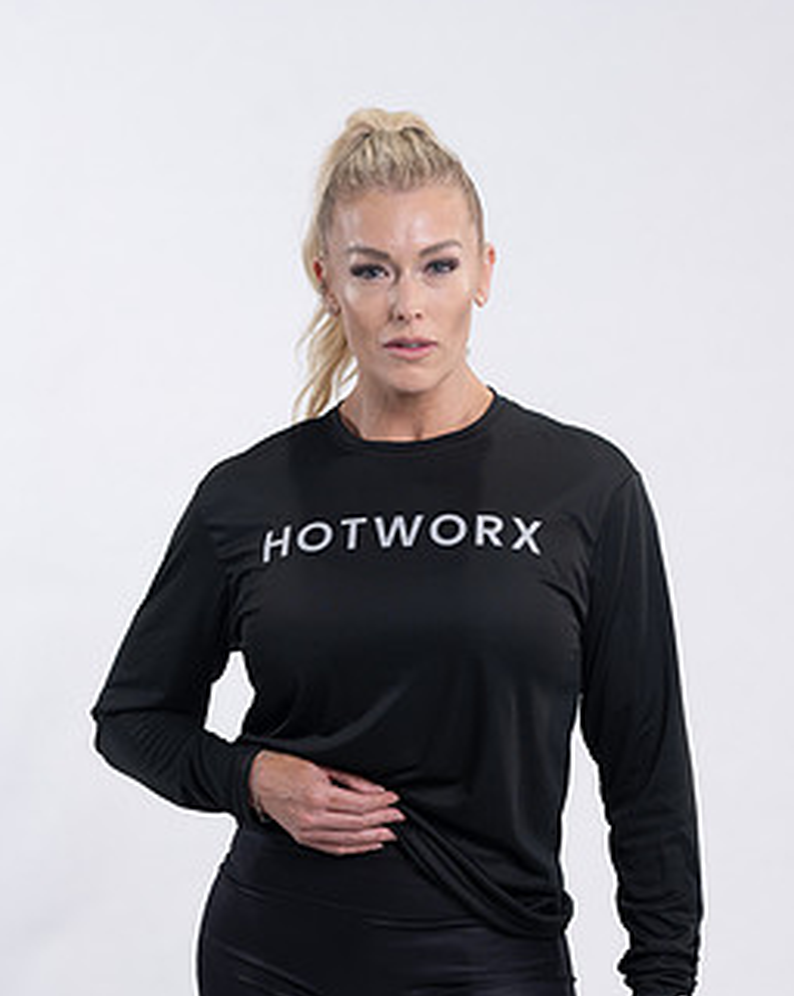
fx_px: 3296
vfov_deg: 17.2
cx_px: 456
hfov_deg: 13.7
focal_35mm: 112
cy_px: 614
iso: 200
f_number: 4
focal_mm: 85
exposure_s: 1/125
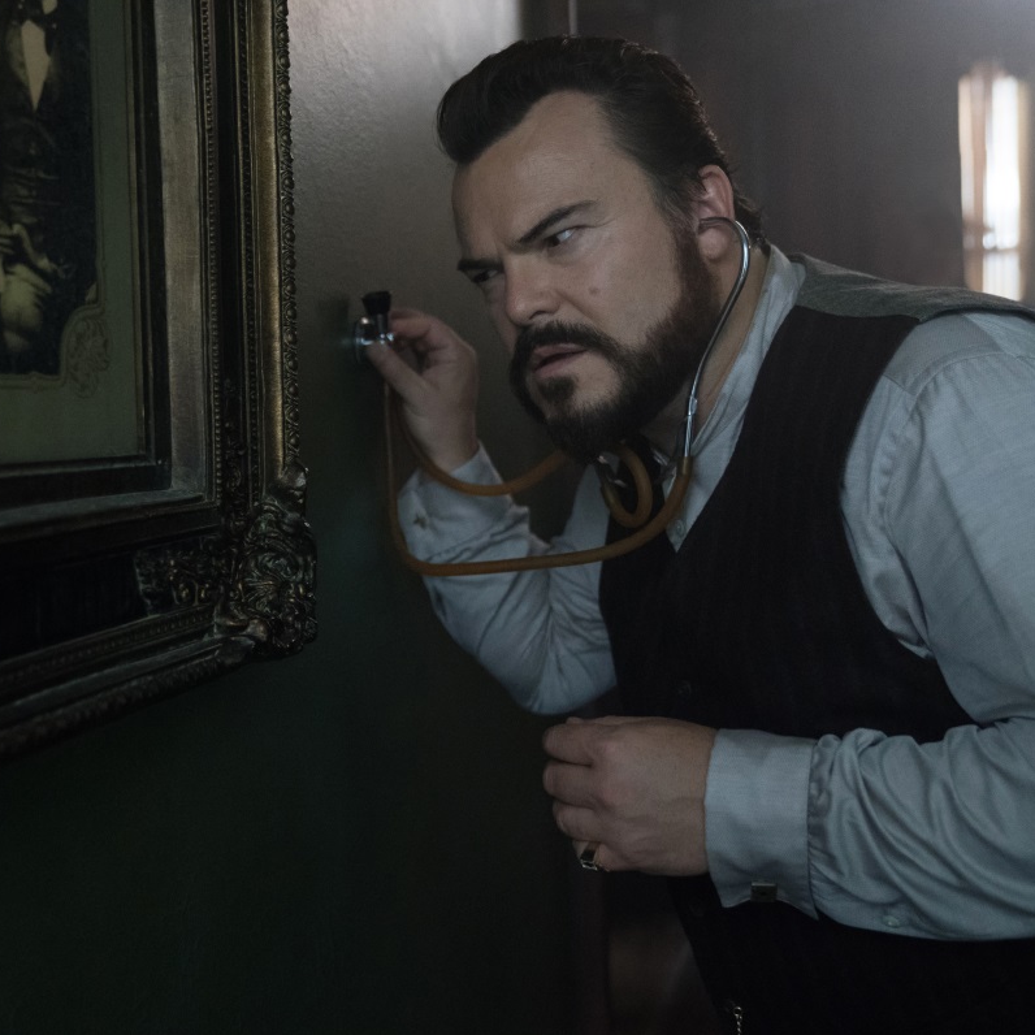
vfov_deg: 40.9
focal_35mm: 41
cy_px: 519
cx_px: 365
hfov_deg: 40.5
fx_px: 1387
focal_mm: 32
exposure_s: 1/125
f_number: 2.8
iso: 10000
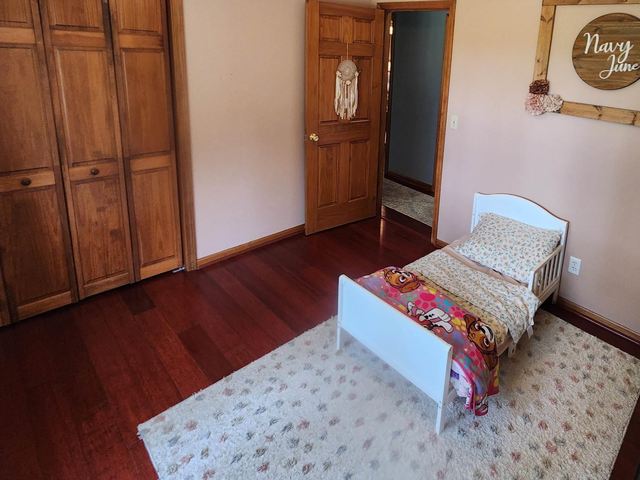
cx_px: 408
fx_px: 351
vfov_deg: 65.5
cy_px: 135
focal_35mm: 19
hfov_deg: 82.7
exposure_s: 1/60
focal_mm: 2.2
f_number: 2.2
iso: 160
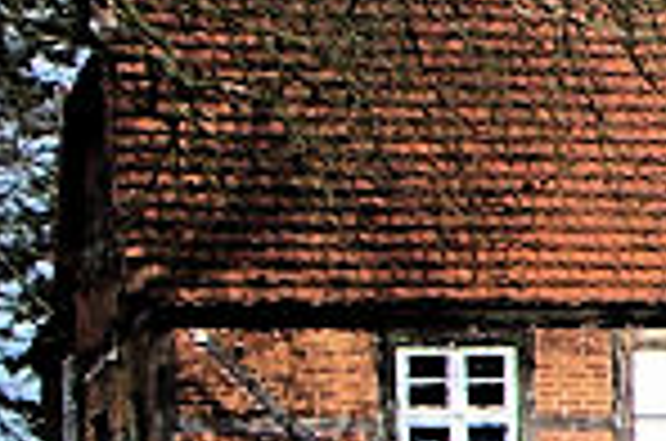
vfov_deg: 4.9
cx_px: 1652
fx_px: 5095
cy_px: 634
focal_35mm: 276
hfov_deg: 7.0
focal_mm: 8
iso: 64
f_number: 4
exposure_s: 1/640
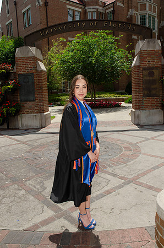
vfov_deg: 67.5
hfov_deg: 47.7
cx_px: 82
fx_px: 185
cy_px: 124
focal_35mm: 27
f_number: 10
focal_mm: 18
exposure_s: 1/250
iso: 100
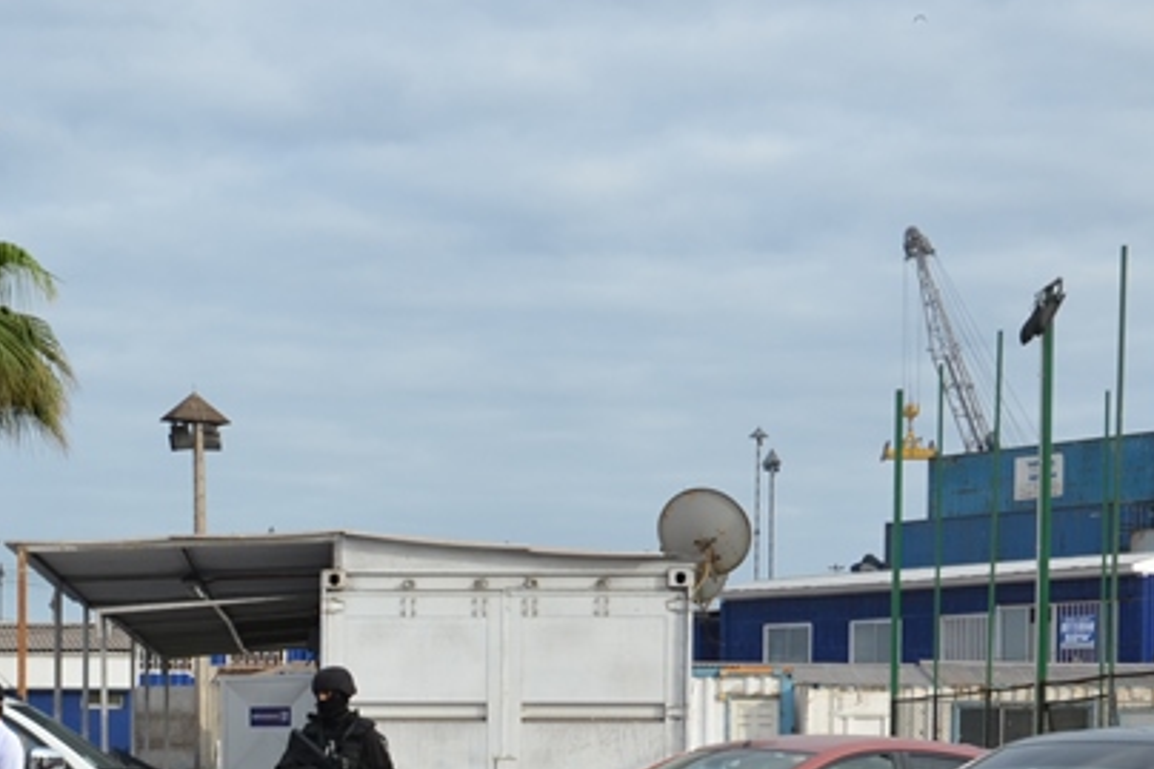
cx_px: 63
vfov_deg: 14.6
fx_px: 2916
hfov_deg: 21.8
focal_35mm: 91
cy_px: 892
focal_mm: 24
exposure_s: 1/200
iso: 200
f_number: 7.1
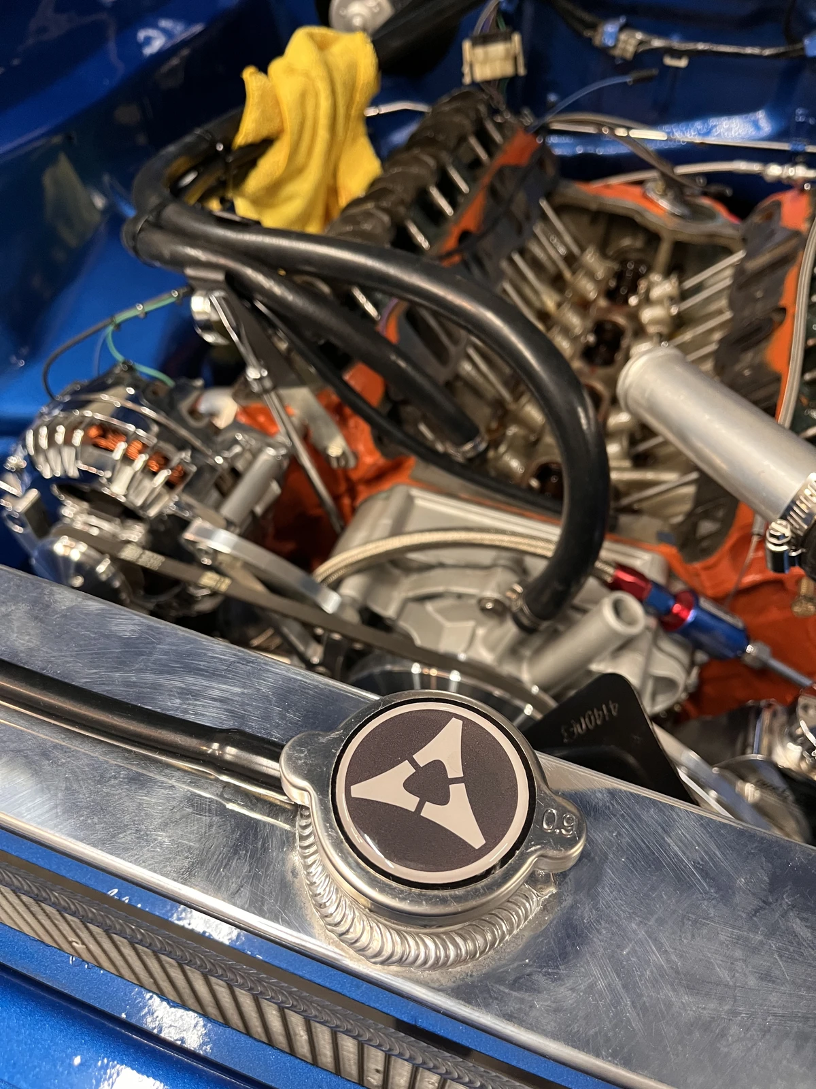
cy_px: 544
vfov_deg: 67.3
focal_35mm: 26
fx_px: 817
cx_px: 408
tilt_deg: -48.8
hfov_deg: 53.1
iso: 320
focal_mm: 5.1
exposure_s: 1/60
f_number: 1.6
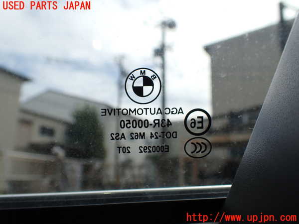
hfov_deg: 60.0
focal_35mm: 30
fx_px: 259
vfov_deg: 46.8
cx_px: 150
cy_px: 112
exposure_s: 1/200
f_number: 9
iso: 100
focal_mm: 5.4
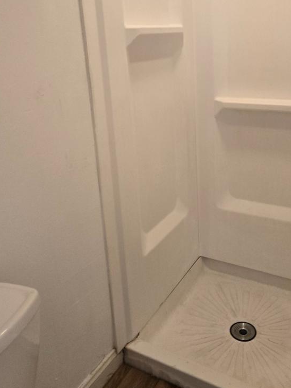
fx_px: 381
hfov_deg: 41.5
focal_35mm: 34
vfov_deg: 53.4
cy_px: 146
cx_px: 183
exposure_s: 1/120
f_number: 1.8
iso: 200
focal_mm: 5.4
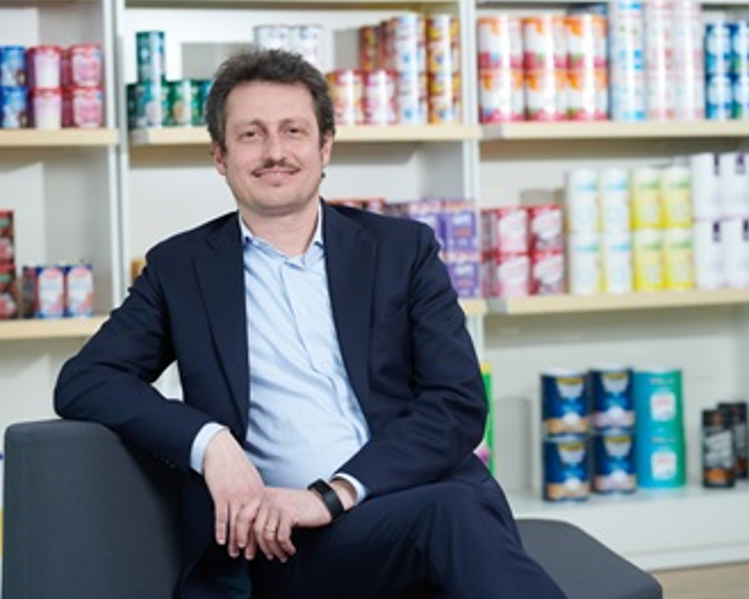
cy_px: 298
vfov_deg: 15.9
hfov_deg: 19.7
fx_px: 2150
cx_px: 298
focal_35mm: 97
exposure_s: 1/160
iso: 400
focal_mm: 85
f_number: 3.5
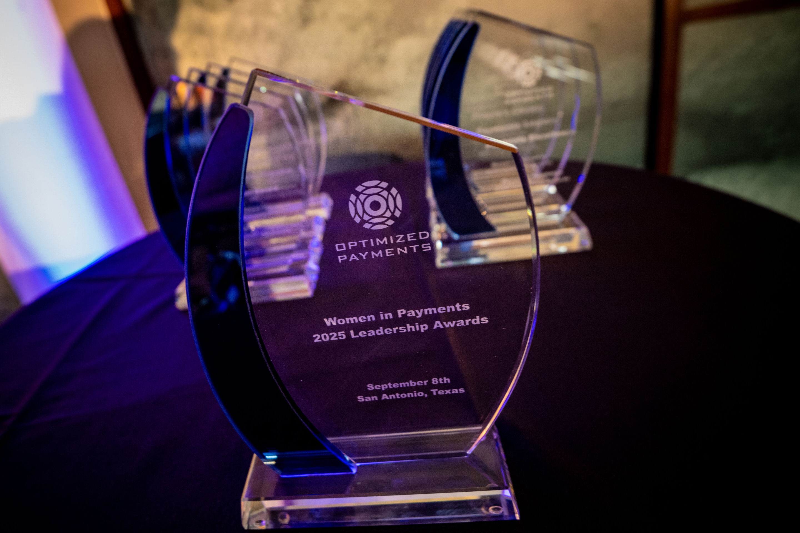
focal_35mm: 21
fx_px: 461
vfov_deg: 60.1
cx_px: 345
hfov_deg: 81.5
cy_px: 251
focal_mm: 16
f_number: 5
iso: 1600
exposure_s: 1/50
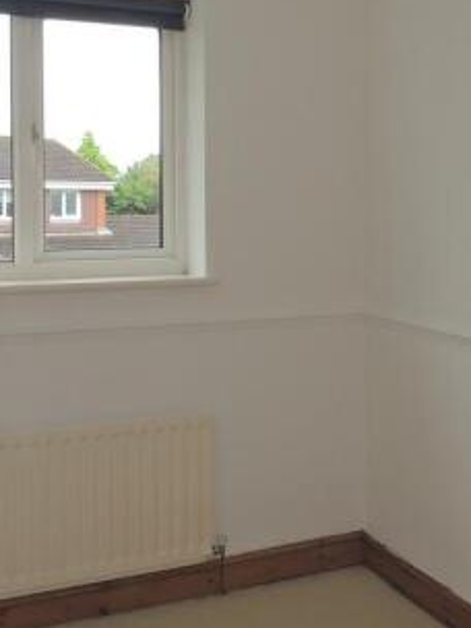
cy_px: 224
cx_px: 305
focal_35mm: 46
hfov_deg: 31.3
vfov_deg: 40.9
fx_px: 835
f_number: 6.6
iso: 140
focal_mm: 4.3
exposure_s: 1/40
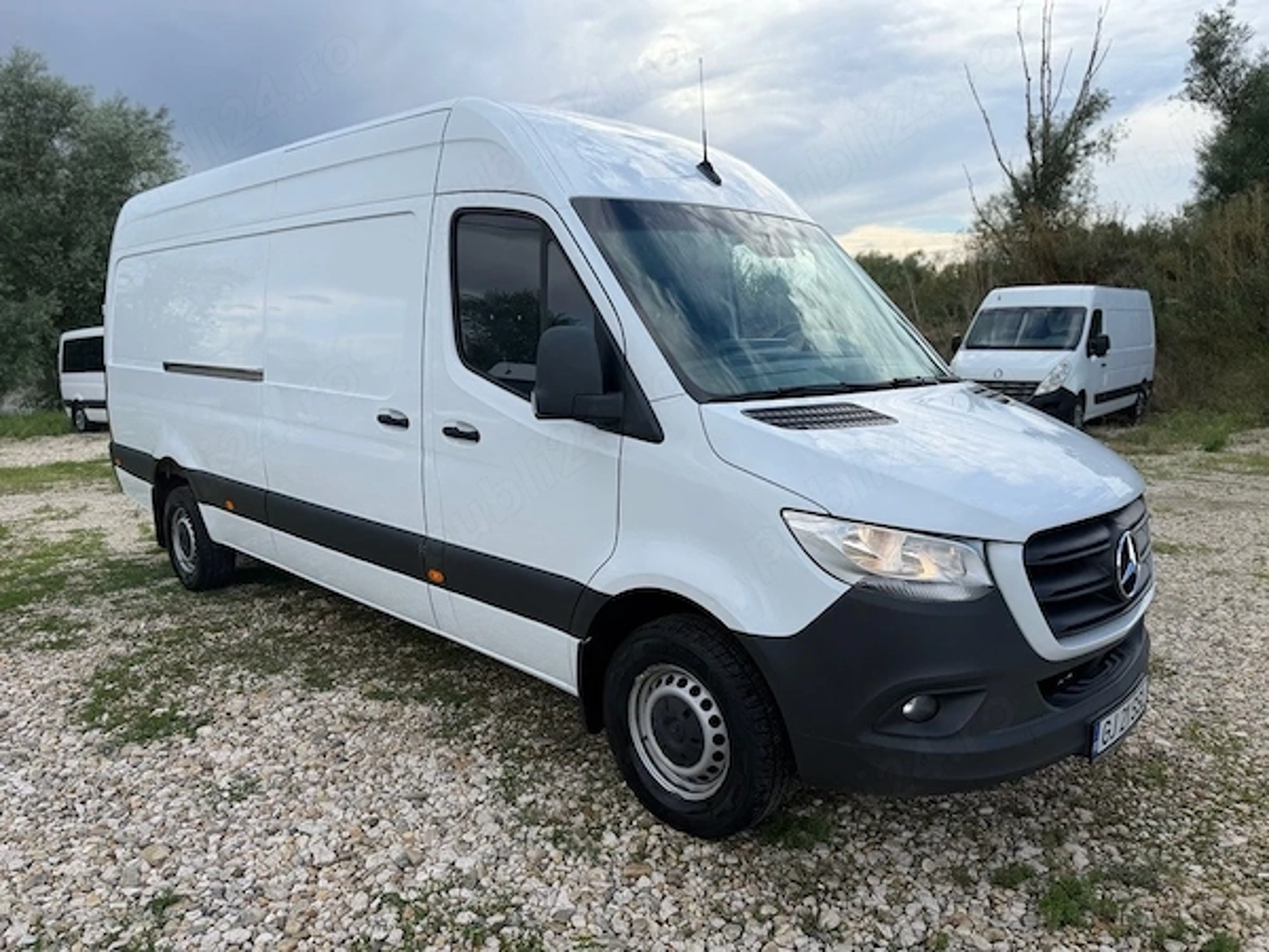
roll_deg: +0.7
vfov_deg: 56.8
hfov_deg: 71.6
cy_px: 476
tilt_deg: -10.6
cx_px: 634
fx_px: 880
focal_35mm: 24
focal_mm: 6.76
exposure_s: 1/2907
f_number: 1.78
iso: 80
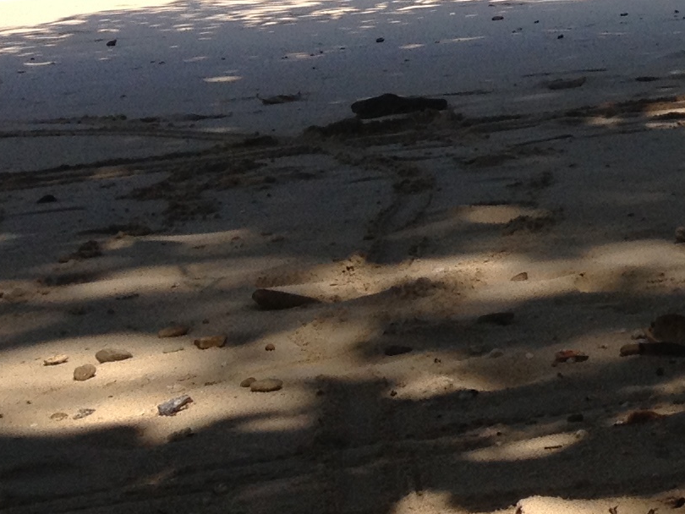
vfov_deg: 10.3
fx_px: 2791
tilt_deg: -9.8
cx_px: 1332
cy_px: -128
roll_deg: +0.8
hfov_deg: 12.5
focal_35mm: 141
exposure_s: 1/1381
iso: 50
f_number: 2.4
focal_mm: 4.28
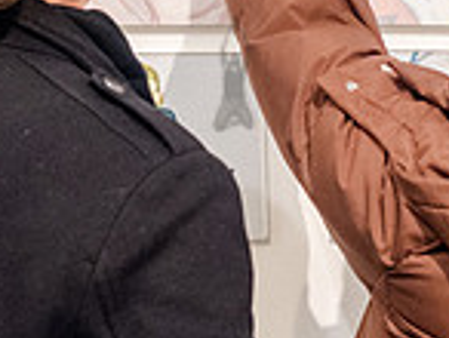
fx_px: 2040
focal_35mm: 157
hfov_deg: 12.5
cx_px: 371
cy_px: 50
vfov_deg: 9.4
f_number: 4
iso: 5000
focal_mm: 35
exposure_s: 1/250
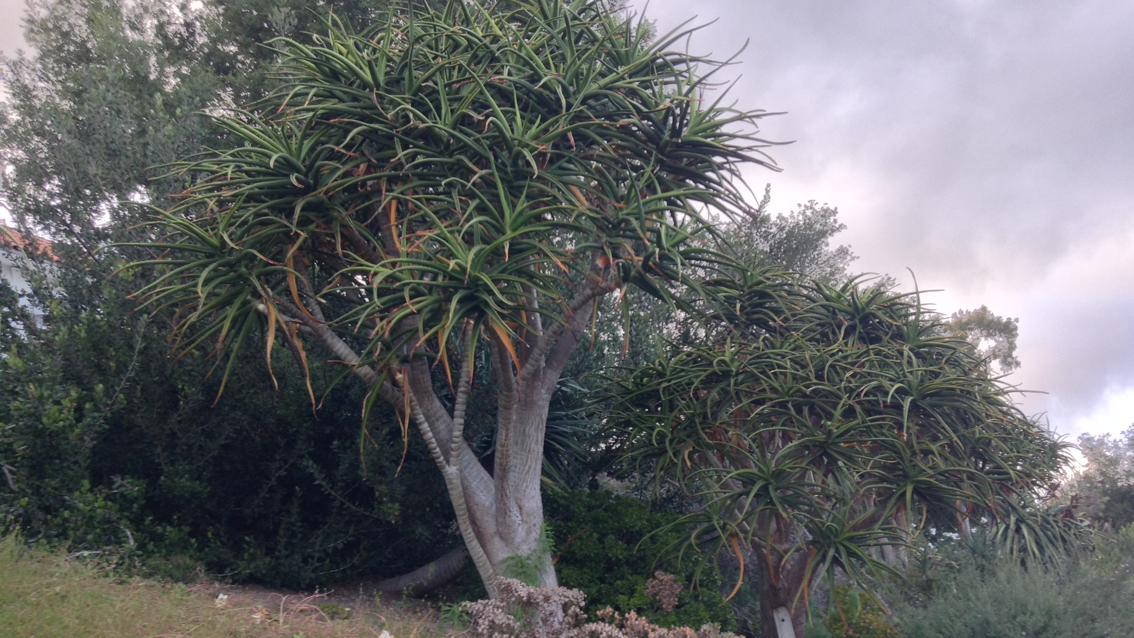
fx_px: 1082
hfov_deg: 55.3
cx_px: 566
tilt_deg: +11.8
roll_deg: +1.3
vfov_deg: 32.8
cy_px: 376
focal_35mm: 36
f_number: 2.4
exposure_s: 1/40
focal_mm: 3.3
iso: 32
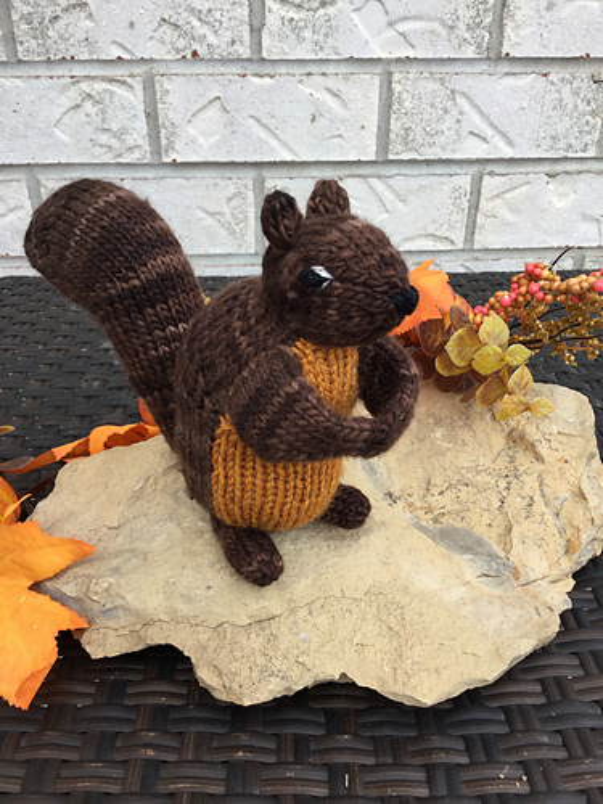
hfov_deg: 45.4
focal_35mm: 31
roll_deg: -0.4
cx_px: 302
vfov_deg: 58.4
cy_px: 402
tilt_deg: -31.3
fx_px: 720
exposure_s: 1/286
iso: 25
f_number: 2.4
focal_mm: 3.3
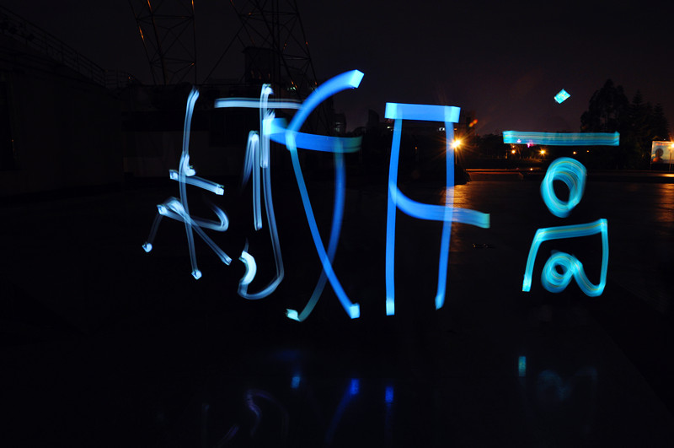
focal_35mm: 27
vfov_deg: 47.8
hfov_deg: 67.5
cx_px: 337
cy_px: 224
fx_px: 505
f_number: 13
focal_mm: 18
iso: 320
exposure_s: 21.6
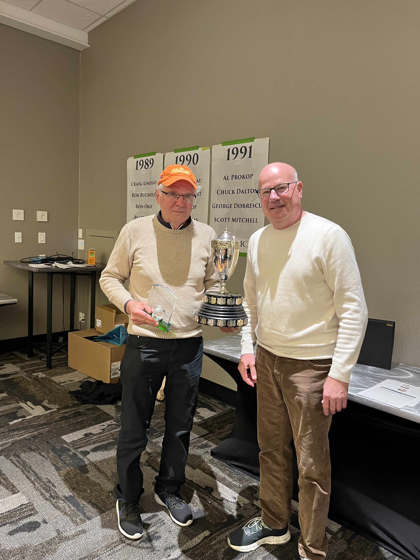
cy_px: 280
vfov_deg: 67.3
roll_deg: -3.6
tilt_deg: -7.3
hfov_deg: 53.1
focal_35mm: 26
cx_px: 210
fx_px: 421
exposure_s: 1/60
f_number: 1.6
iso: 250
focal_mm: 5.1
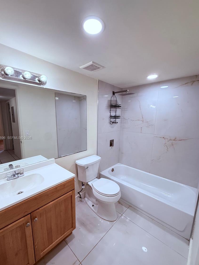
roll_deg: -1.2
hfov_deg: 81.7
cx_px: 94
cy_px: 138
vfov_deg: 98.1
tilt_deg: -10.5
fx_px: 115
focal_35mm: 15
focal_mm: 2.22
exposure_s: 1/120
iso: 200
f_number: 2.2
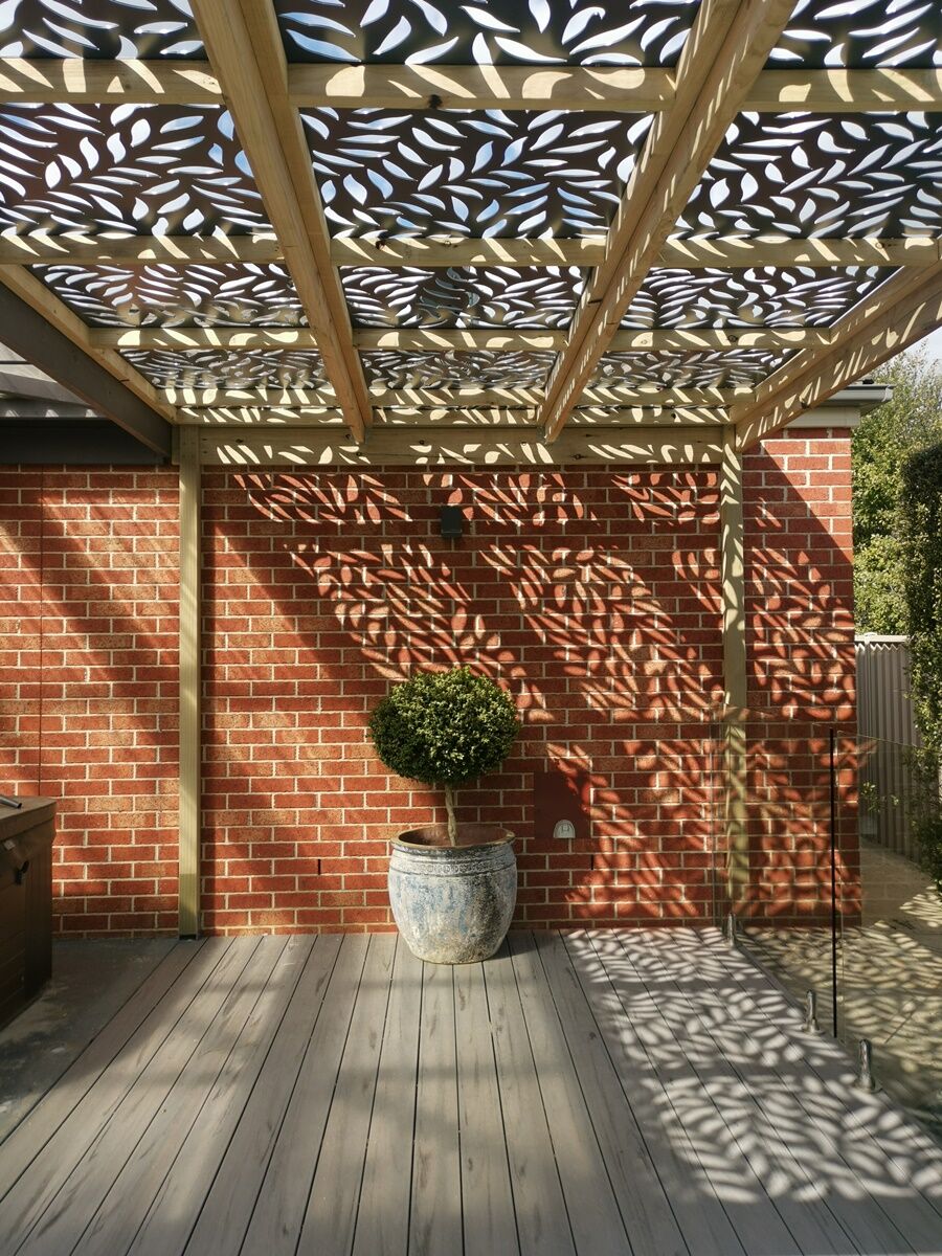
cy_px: 628
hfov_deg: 51.4
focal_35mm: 27
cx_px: 471
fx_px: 980
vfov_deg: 65.3
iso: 50
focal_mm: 5.58
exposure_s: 1/1287
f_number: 1.8
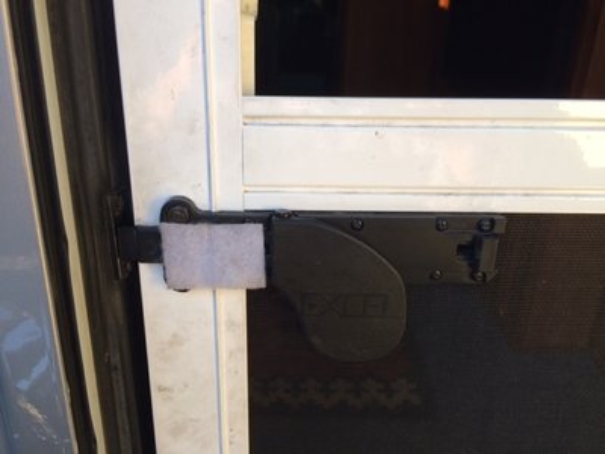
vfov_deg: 48.2
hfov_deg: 61.7
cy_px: 227
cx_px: 302
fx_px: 507
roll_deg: +1.4
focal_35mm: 29
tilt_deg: -24.0
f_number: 2.2
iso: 50
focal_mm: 4.15
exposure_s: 1/120
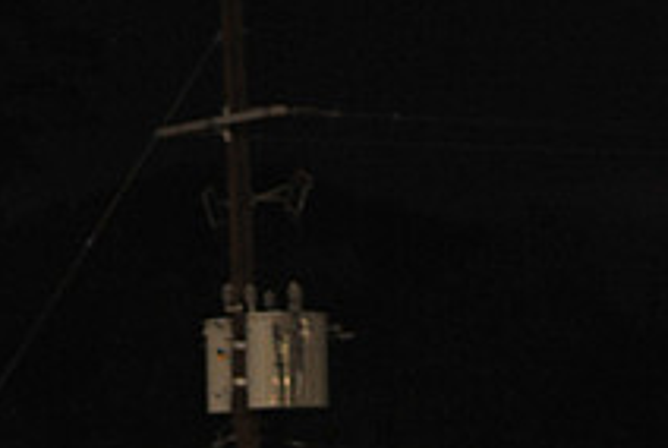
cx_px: 195
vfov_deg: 2.7
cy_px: 905
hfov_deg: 4.1
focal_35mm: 505
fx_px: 9383
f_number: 4.5
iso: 3200
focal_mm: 185
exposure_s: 1/160
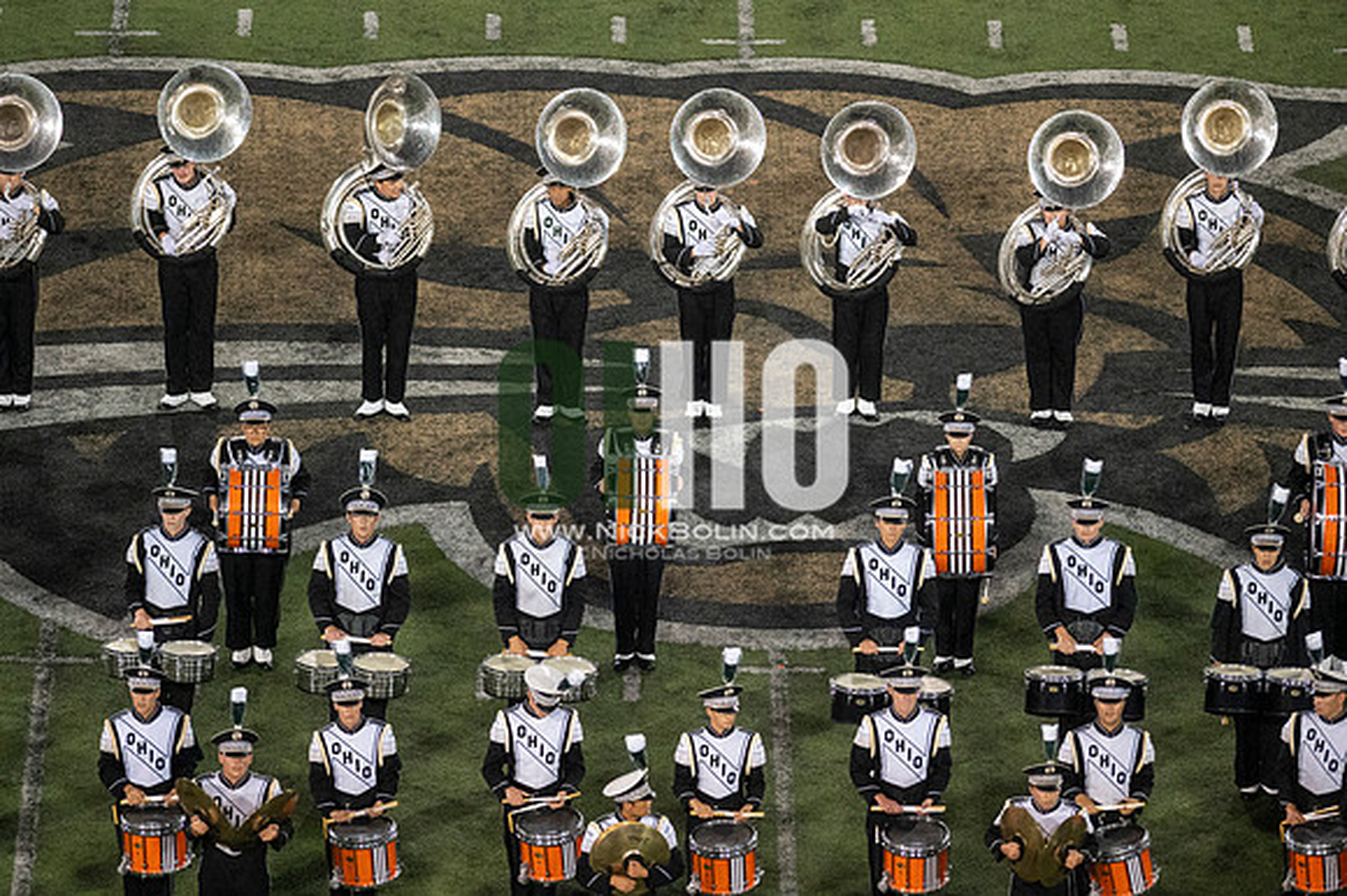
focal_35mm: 300
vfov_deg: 4.6
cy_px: 448
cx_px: 674
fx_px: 11218
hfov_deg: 6.9
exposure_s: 1/2500
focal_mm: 300
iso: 6400
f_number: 2.8
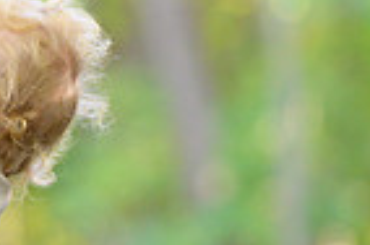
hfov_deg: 3.0
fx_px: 7137
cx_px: -78
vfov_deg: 2.0
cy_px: 104
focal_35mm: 696
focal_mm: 170
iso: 1600
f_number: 3.2
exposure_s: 1/200
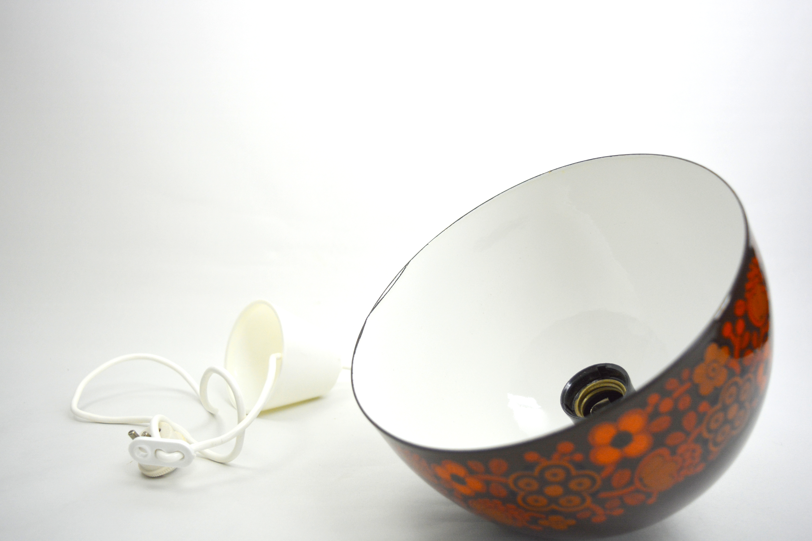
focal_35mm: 34
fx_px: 778
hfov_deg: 55.1
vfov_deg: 38.4
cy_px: 270
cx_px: 406
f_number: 4
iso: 720
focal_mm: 23
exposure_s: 1/60
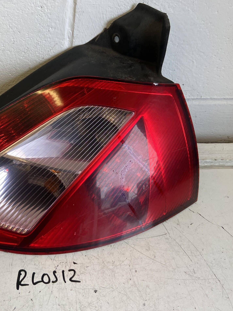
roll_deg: -3.0
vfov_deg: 52.6
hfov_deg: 39.0
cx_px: 44
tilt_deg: -41.4
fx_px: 314
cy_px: 156
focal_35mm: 35
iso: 80
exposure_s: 1/100
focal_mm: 4.25
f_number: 1.8
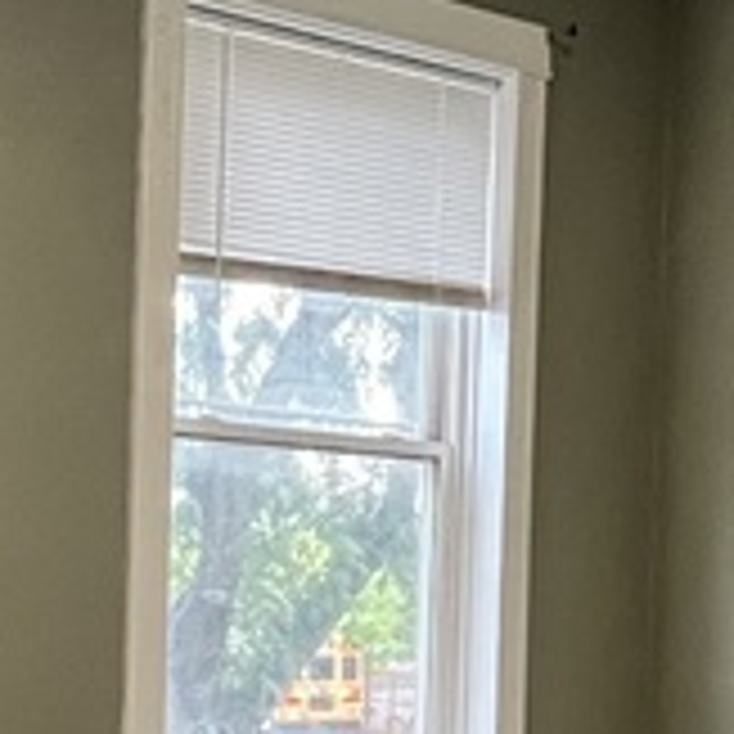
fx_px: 1823
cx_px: 513
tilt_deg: -0.5
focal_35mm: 76
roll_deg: -2.2
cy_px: 671
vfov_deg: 22.2
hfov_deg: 22.6
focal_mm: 1.57
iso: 640
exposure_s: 1/60
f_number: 1.8
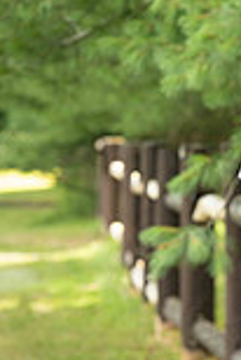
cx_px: 346
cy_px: 133
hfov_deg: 3.8
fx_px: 3577
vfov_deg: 5.8
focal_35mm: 357
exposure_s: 1/200
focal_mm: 122
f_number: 6.3
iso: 500
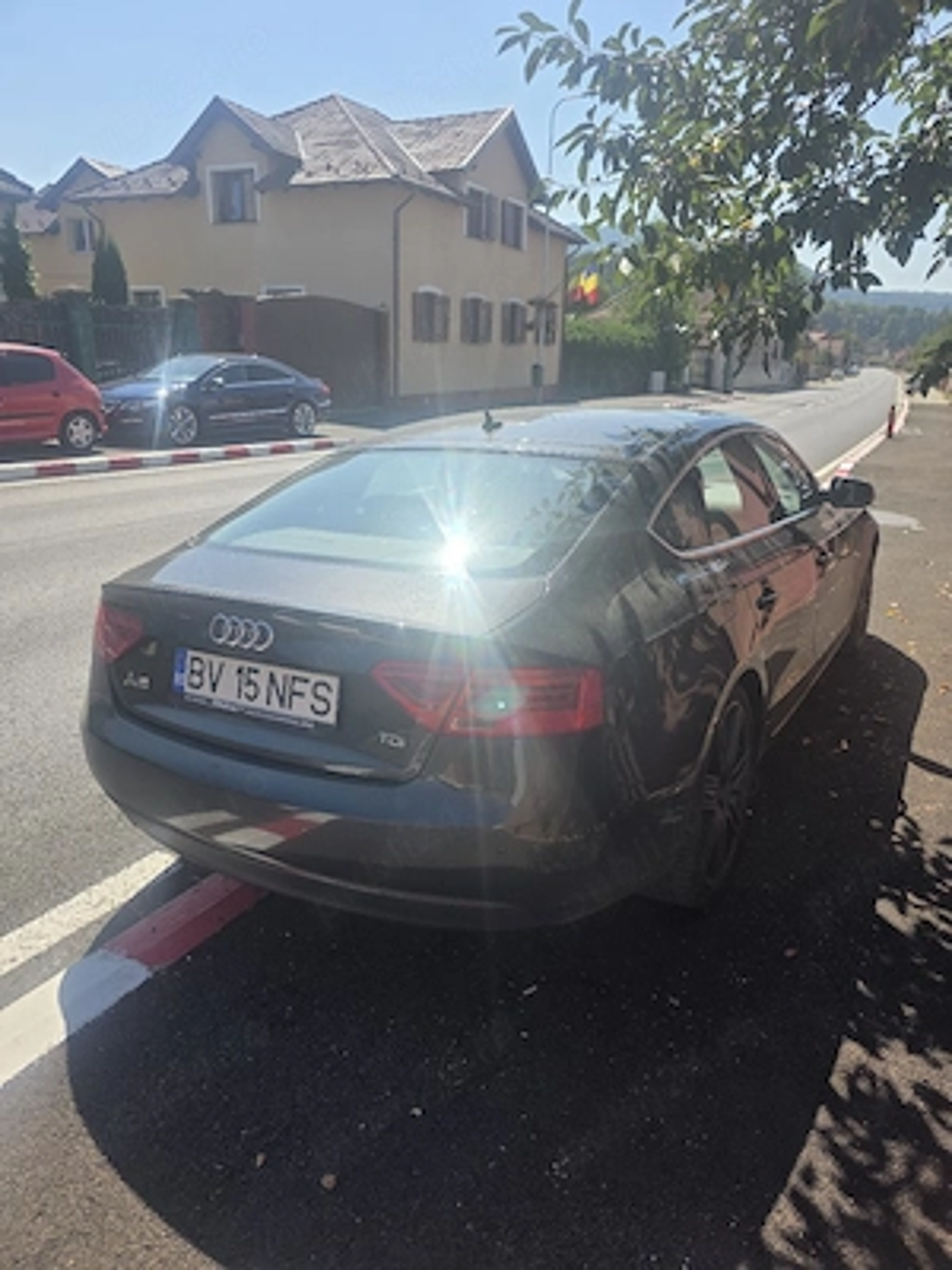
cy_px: 635
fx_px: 843
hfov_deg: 58.9
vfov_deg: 73.9
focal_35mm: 23
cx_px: 476
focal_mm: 6.3
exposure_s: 1/10000
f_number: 1.7
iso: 80
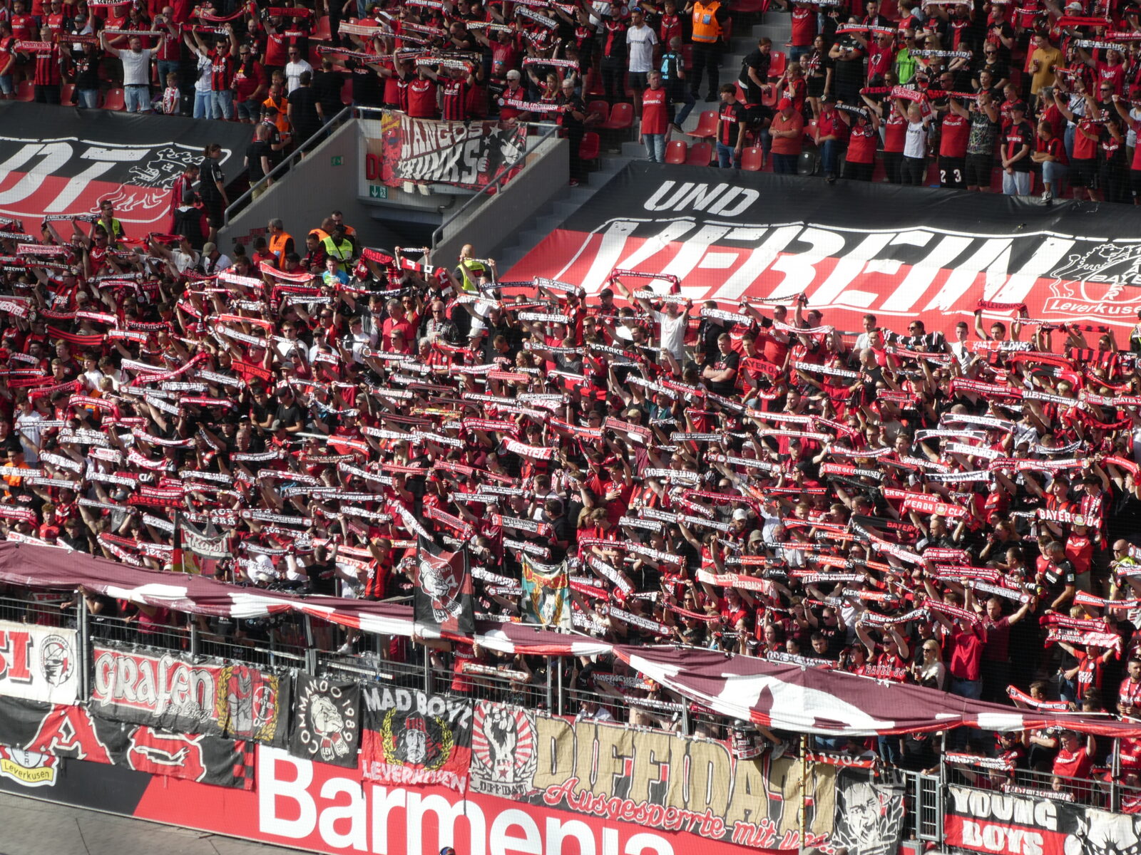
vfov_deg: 7.4
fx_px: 6592
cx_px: 570
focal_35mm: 200
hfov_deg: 9.9
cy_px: 428
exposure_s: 1/250
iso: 80
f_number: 5.6
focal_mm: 35.8
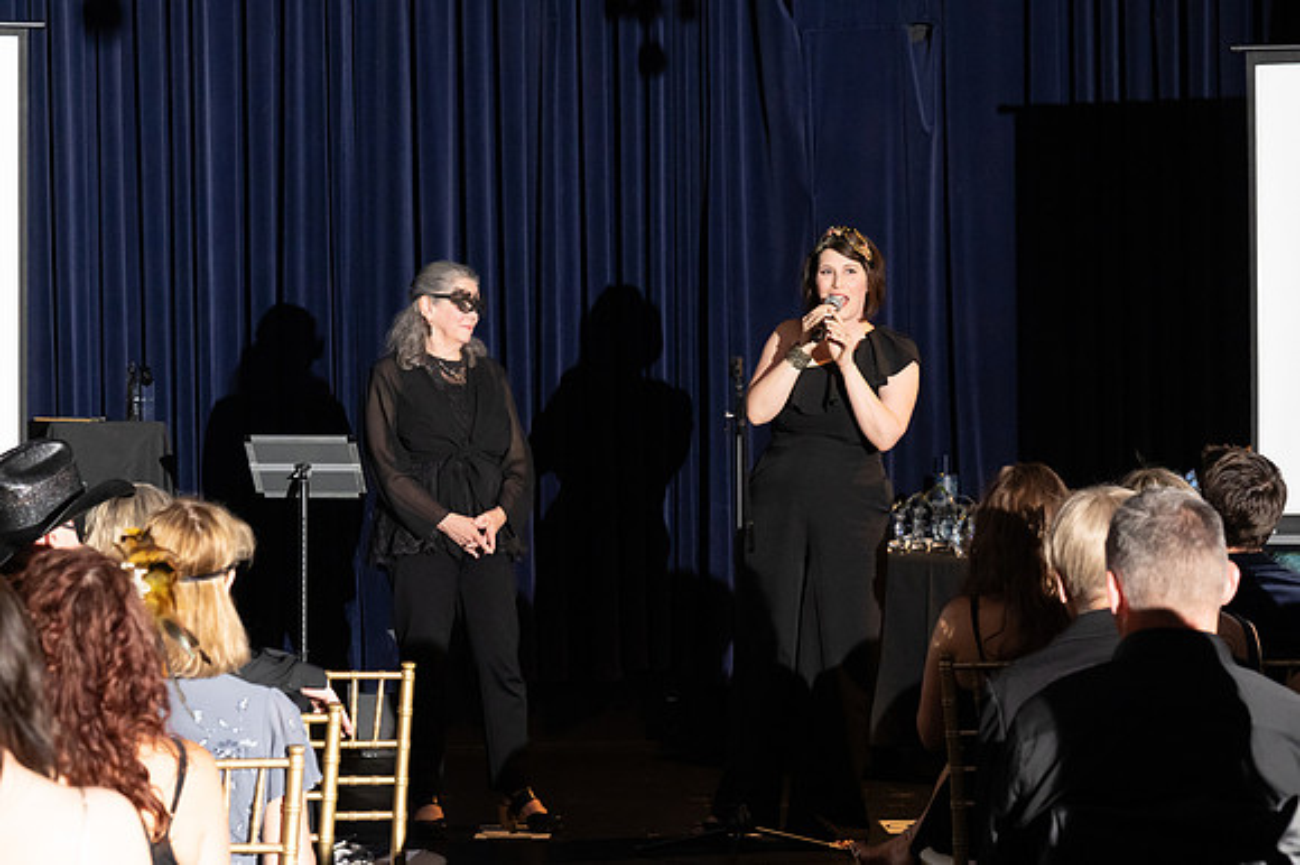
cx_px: 650
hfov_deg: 21.3
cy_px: 432
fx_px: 3465
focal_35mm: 96
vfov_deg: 14.2
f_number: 4.5
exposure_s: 1/200
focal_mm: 64
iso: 2500
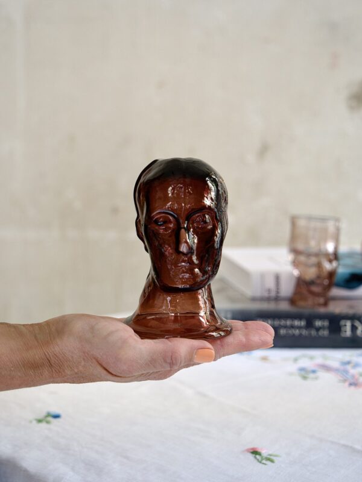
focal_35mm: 58
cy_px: 241
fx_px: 809
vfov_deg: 33.2
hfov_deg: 25.2
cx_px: 181
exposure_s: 1/60
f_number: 3.7
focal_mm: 29
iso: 200
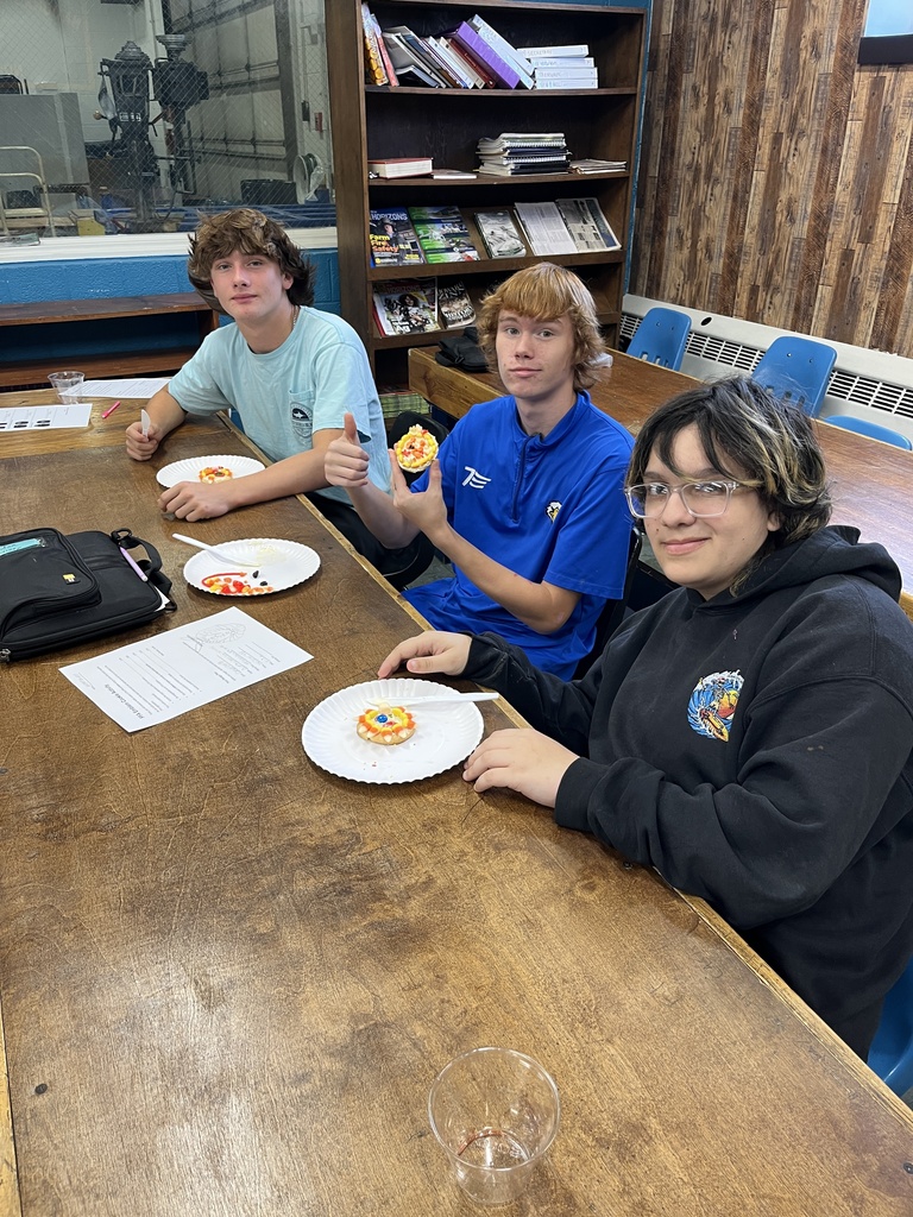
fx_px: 914
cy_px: 608
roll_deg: -0.8
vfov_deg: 67.3
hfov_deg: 53.1
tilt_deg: -29.1
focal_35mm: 26
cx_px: 456
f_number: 1.6
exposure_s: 1/75
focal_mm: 5.1
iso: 100
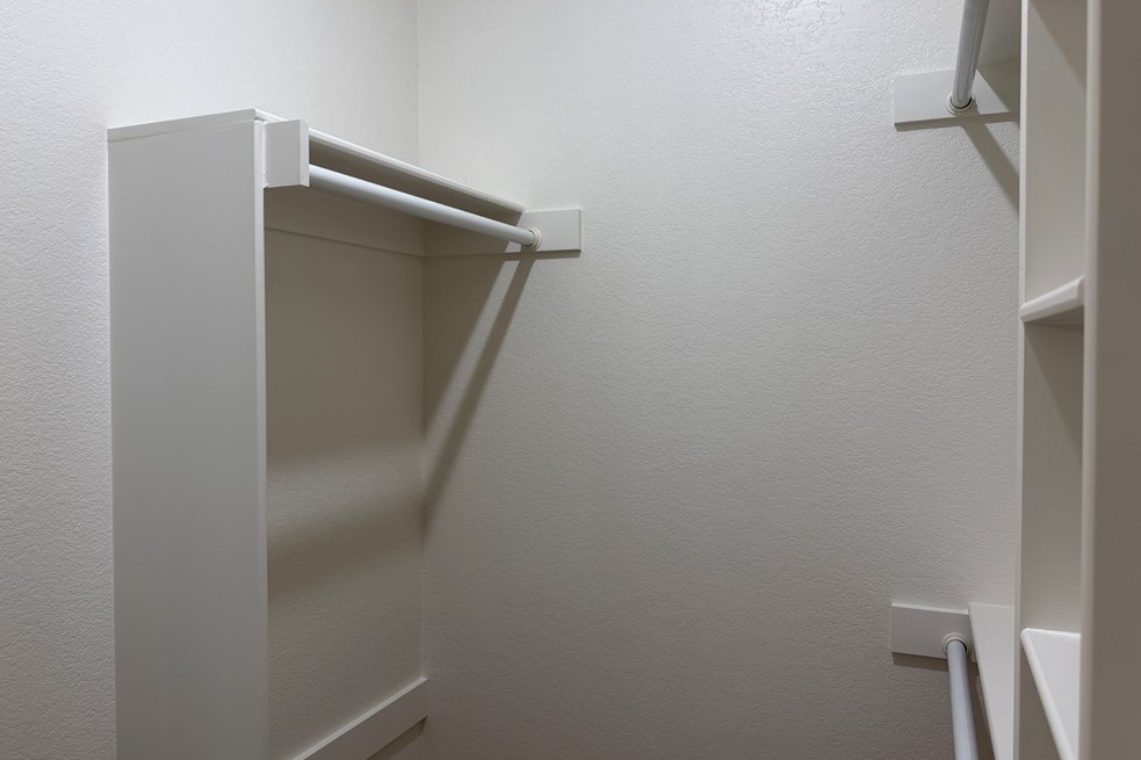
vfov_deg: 49.5
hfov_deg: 69.4
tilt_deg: -0.4
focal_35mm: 26
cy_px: 362
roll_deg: -0.6
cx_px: 578
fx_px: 824
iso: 125
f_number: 1.78
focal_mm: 6.76
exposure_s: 1/120
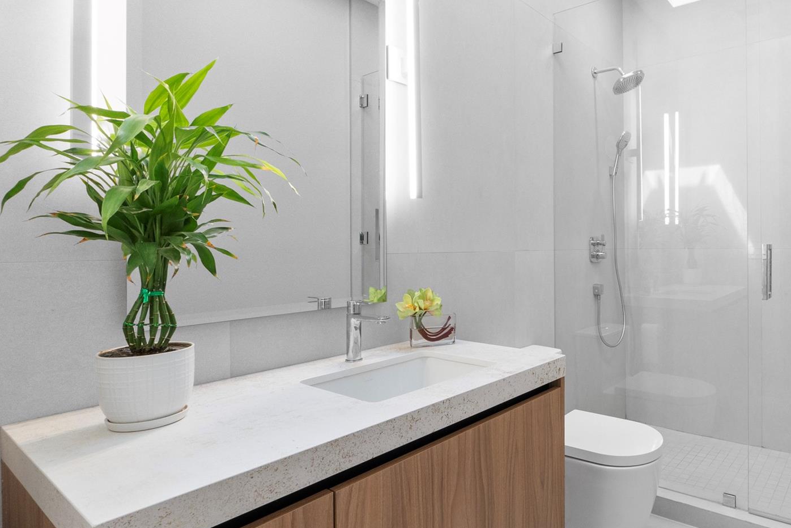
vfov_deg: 57.2
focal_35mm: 22
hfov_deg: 74.7
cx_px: 562
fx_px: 483
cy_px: 246
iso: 800
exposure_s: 1/2
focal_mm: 10
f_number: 9
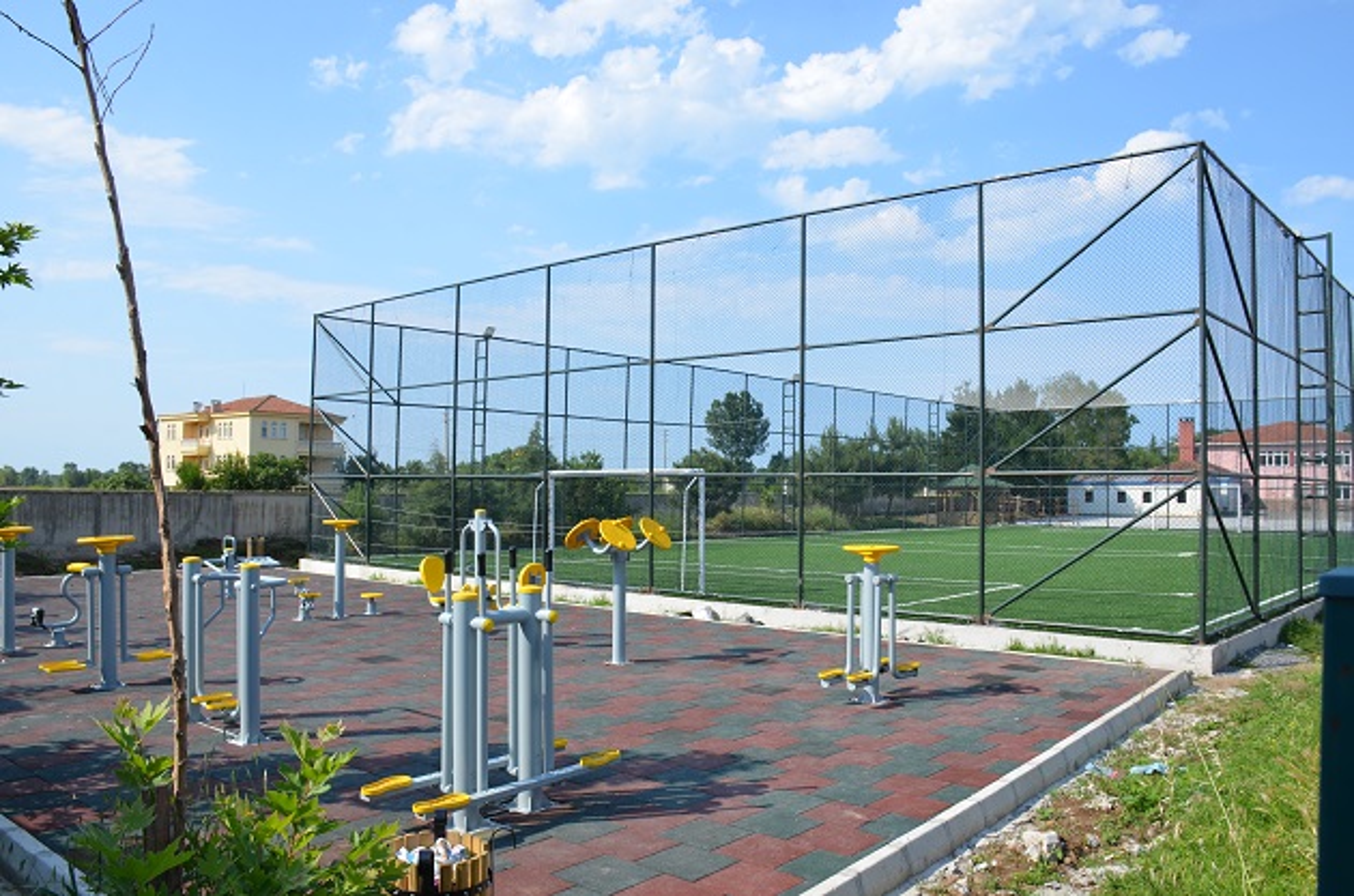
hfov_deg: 67.5
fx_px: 1013
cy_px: 448
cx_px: 677
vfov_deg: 47.7
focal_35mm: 27
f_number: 11
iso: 400
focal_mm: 18
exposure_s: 1/500
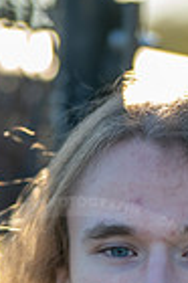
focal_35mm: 409
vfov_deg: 5.0
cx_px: 129
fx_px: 3212
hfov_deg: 3.4
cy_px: 443
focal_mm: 85
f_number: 1.2
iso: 64
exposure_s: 1/640
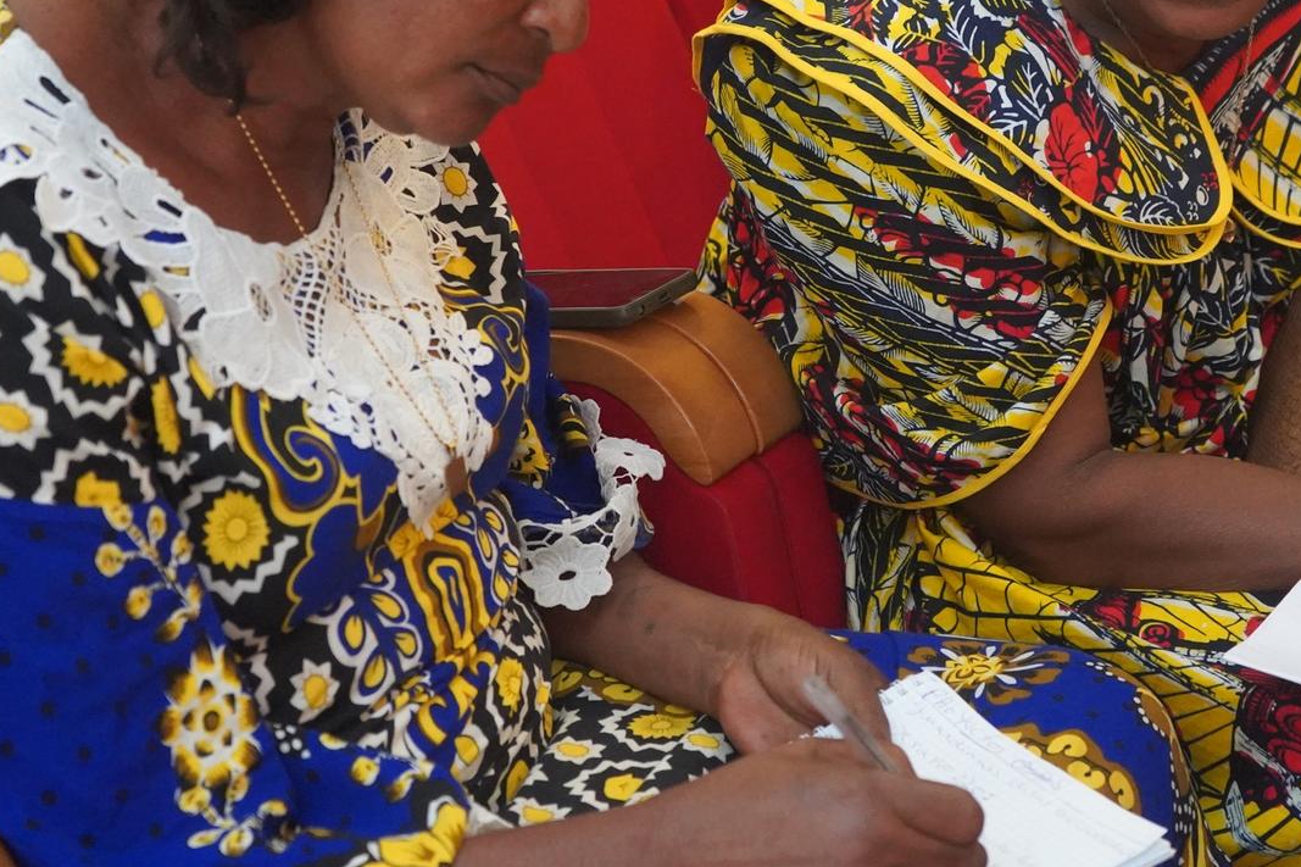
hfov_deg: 28.1
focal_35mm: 72
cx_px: 712
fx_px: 2601
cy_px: 283
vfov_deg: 18.9
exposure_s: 1/160
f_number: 4
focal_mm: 40
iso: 10000
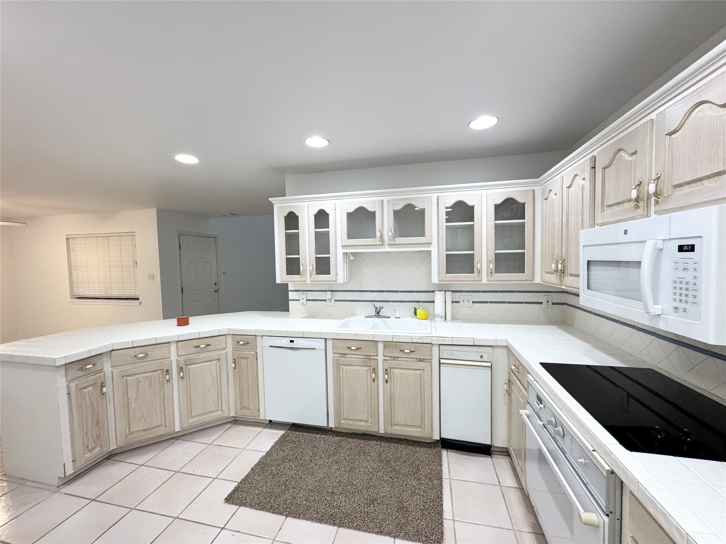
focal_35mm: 14
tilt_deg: -2.8
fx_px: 294
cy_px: 272
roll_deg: +1.4
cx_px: 363
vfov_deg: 85.7
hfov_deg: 102.1
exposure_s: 1/120
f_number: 2.2
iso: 160
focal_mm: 2.22
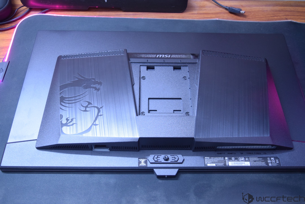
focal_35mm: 36
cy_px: 102
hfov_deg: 53.1
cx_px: 152
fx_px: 305
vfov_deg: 36.9
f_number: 4
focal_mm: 24
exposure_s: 1/10
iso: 1600
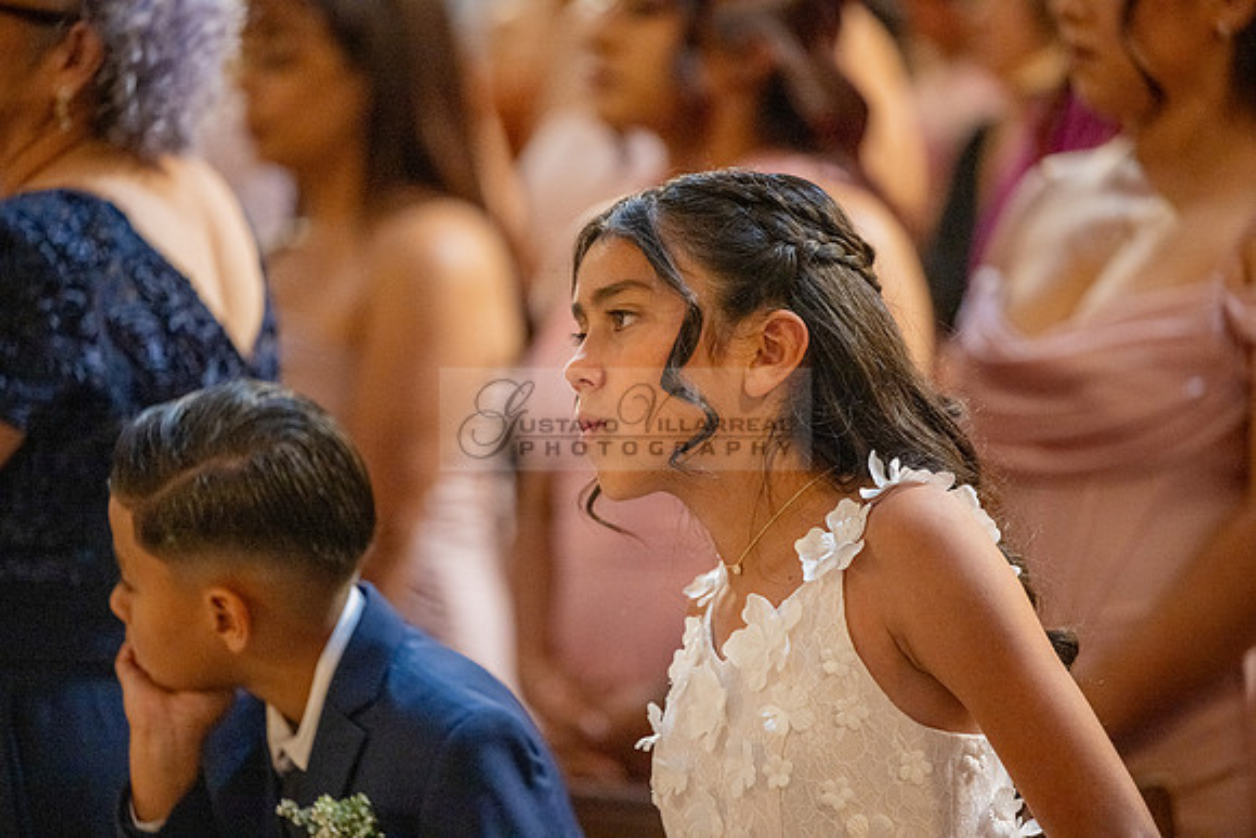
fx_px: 6979
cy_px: 419
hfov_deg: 10.3
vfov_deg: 6.9
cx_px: 628
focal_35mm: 200
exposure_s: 1/200
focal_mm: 200
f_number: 2.8
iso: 2000
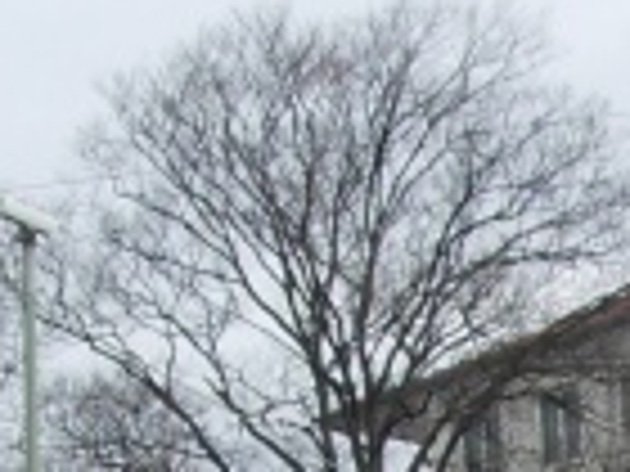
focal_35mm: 199
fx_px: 3622
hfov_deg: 9.4
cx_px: 1177
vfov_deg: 7.1
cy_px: 1065
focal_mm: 7.8
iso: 79
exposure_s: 1/456
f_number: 4.8
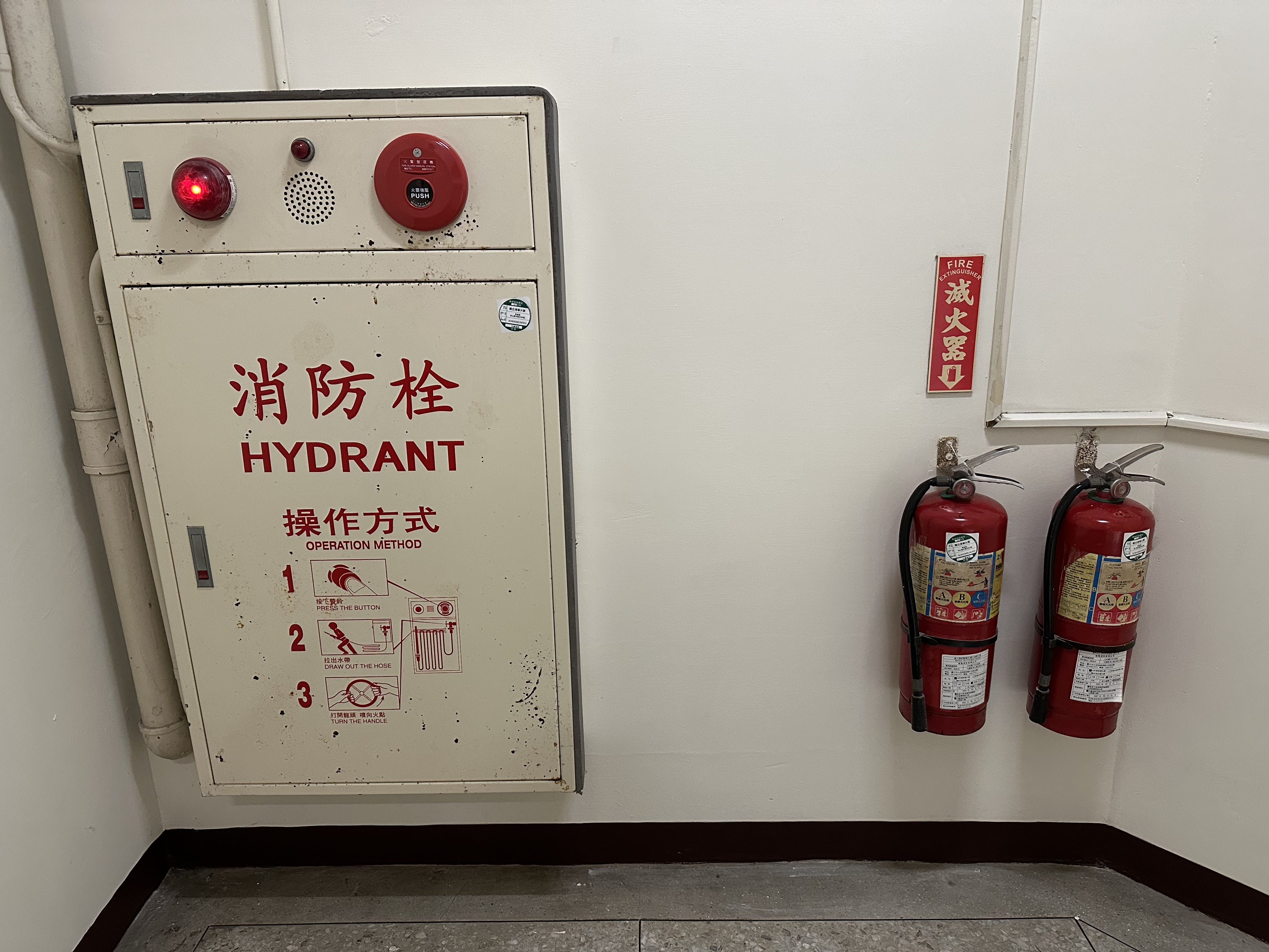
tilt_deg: -17.2
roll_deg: +1.6
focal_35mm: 24
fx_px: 880
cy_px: 476
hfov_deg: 71.6
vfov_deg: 56.8
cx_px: 634
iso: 400
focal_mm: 6.86
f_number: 1.78
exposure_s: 1/60
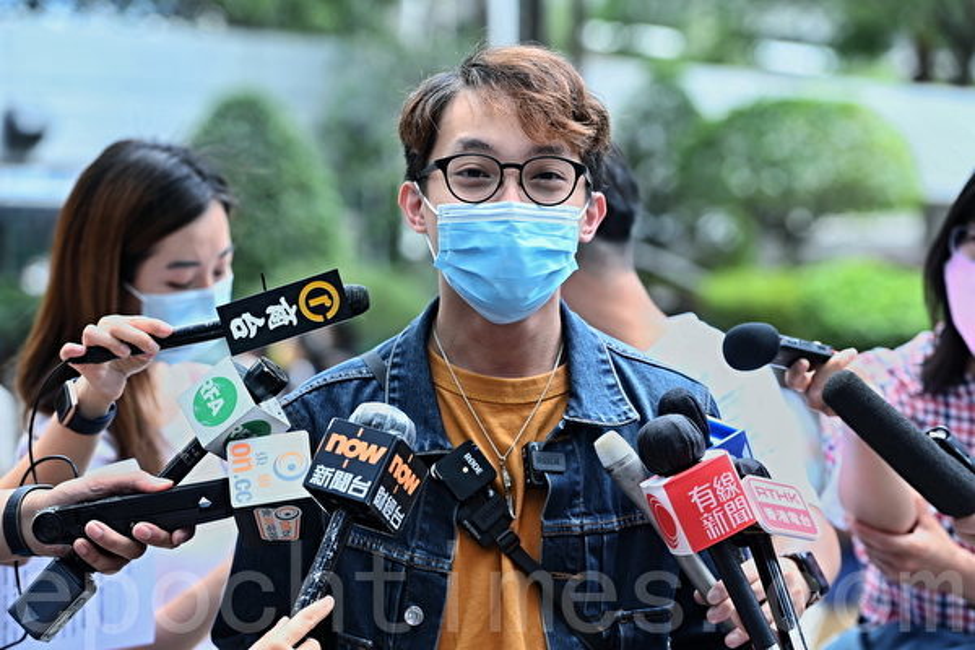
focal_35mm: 112
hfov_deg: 18.3
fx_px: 3033
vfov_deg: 12.2
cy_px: 325
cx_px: 488
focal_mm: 112
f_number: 4
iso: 640
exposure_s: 1/250
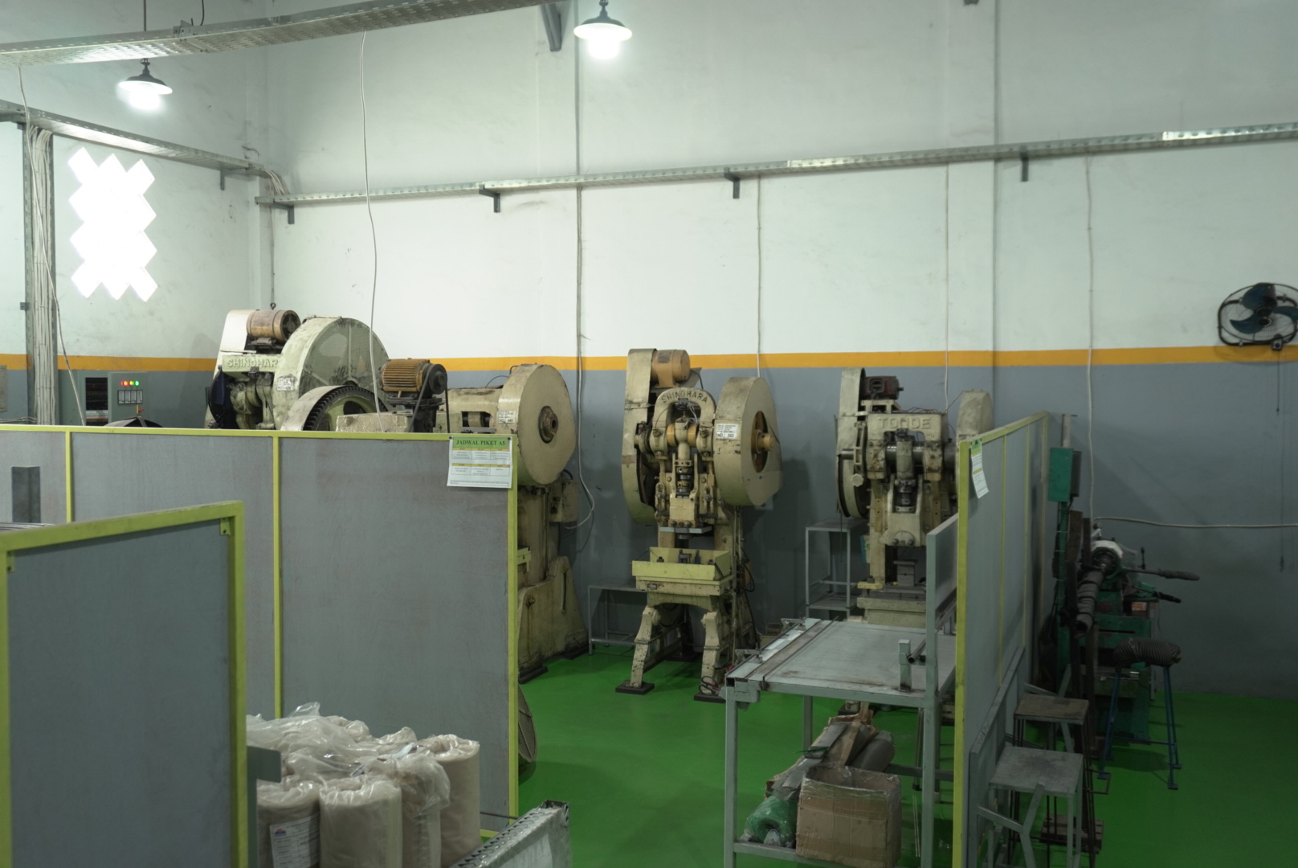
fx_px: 1137
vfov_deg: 41.8
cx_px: 649
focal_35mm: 32
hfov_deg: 59.5
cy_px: 434
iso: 400
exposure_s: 1/40
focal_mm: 21
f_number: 4
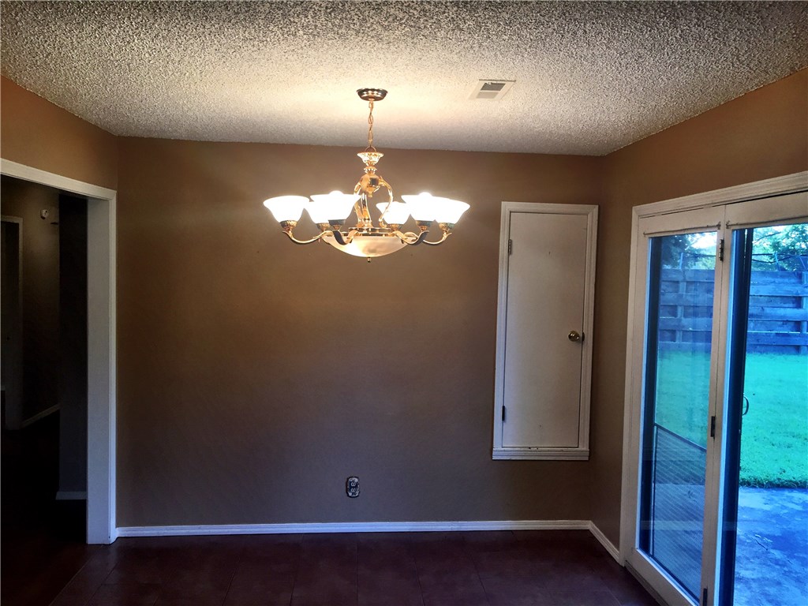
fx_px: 677
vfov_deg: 48.2
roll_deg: -2.0
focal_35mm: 29
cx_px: 404
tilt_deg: -3.1
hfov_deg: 61.7
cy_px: 303
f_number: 2.2
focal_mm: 4.15
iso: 32
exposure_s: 1/40
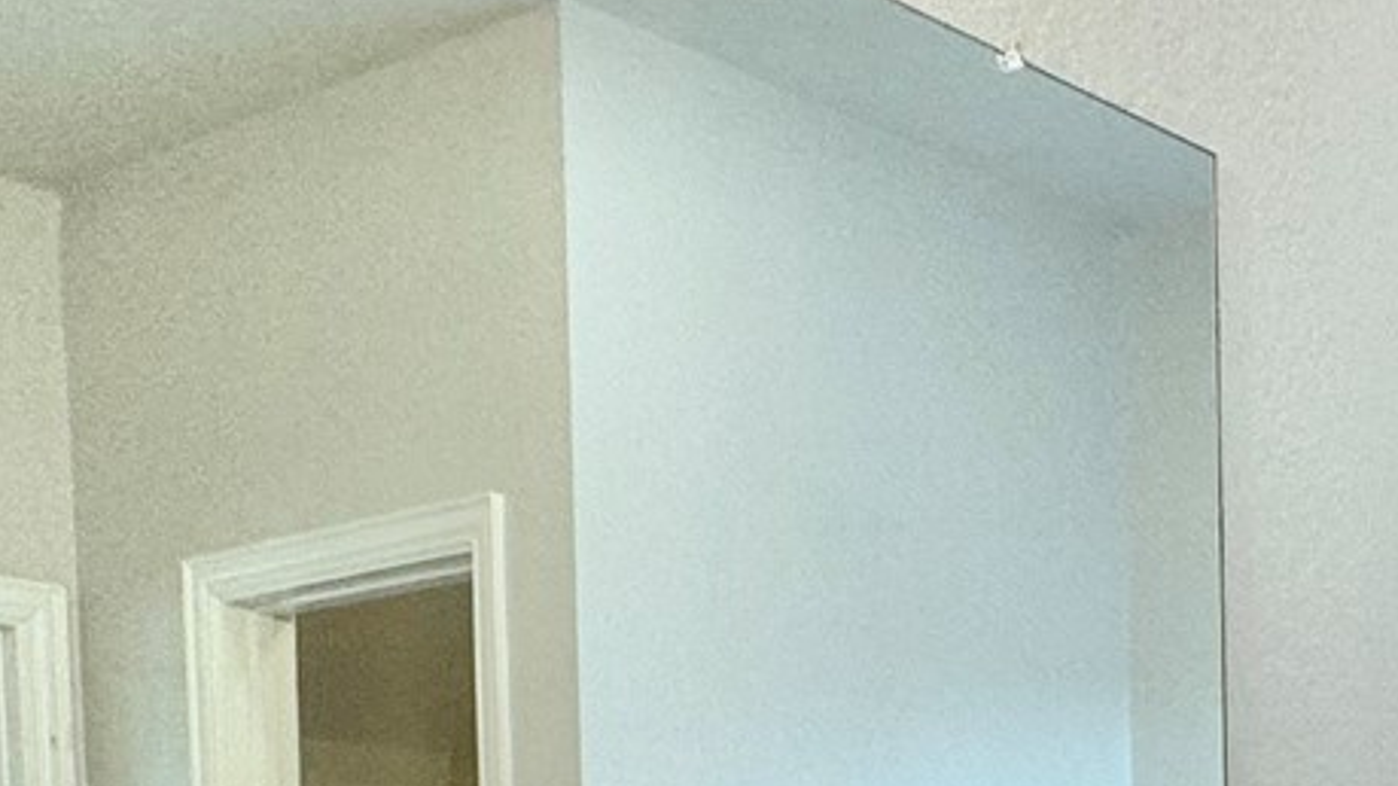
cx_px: 1407
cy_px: 1194
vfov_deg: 16.1
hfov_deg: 29.0
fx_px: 2520
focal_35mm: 68
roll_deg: +0.7
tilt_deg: -2.6
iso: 160
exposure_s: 1/120
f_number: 2.2
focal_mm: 2.22
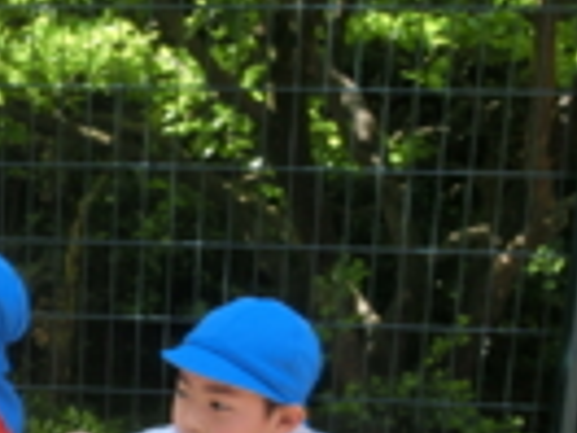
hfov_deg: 24.8
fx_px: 1217
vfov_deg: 19.9
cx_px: -66
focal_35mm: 73
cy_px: 363
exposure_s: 1/250
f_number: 3
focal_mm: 4.24
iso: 80
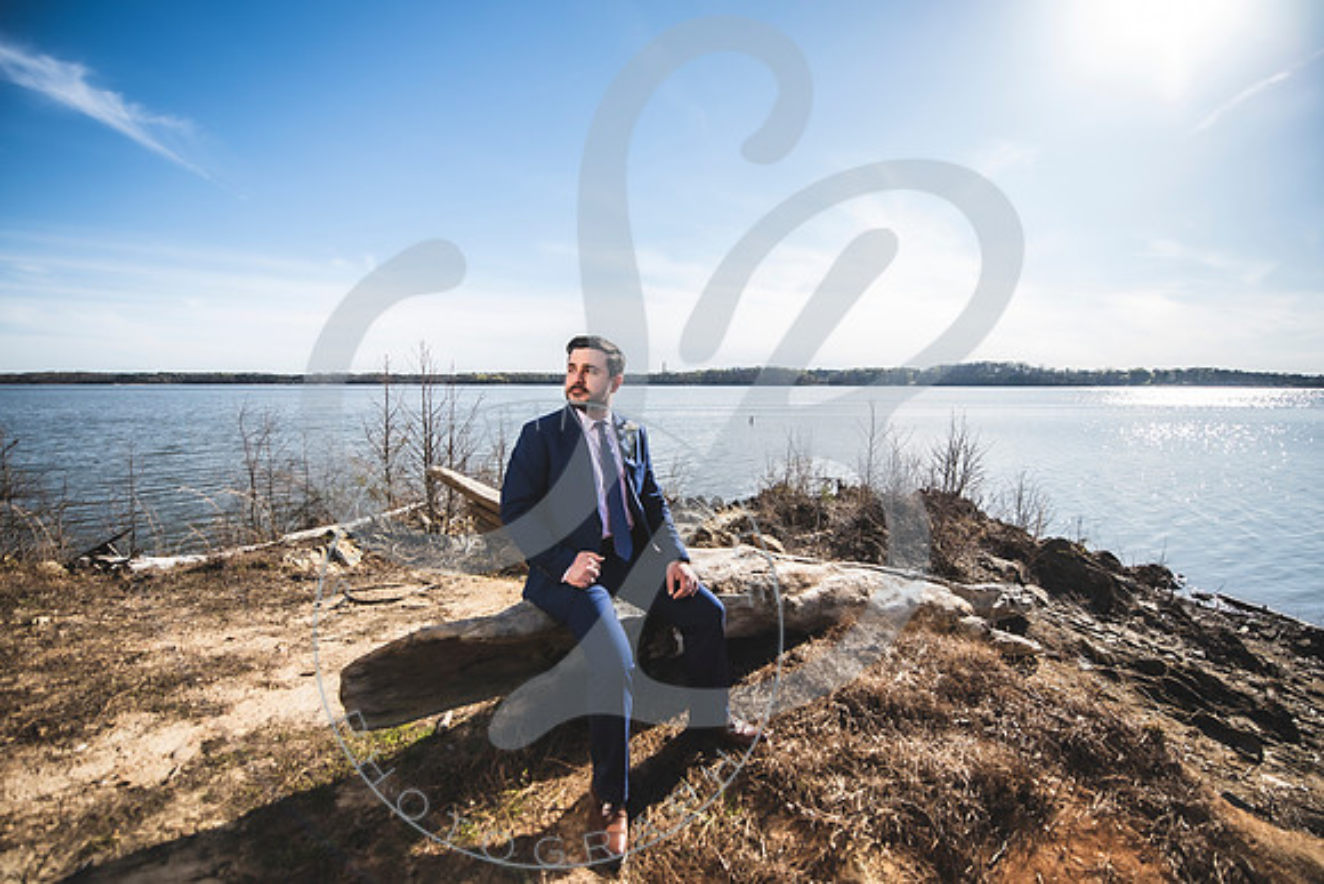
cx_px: 648
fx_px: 535
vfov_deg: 79.1
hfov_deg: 102.1
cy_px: 442
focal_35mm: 15
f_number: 2.8
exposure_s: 1/1600
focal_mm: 14
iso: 100
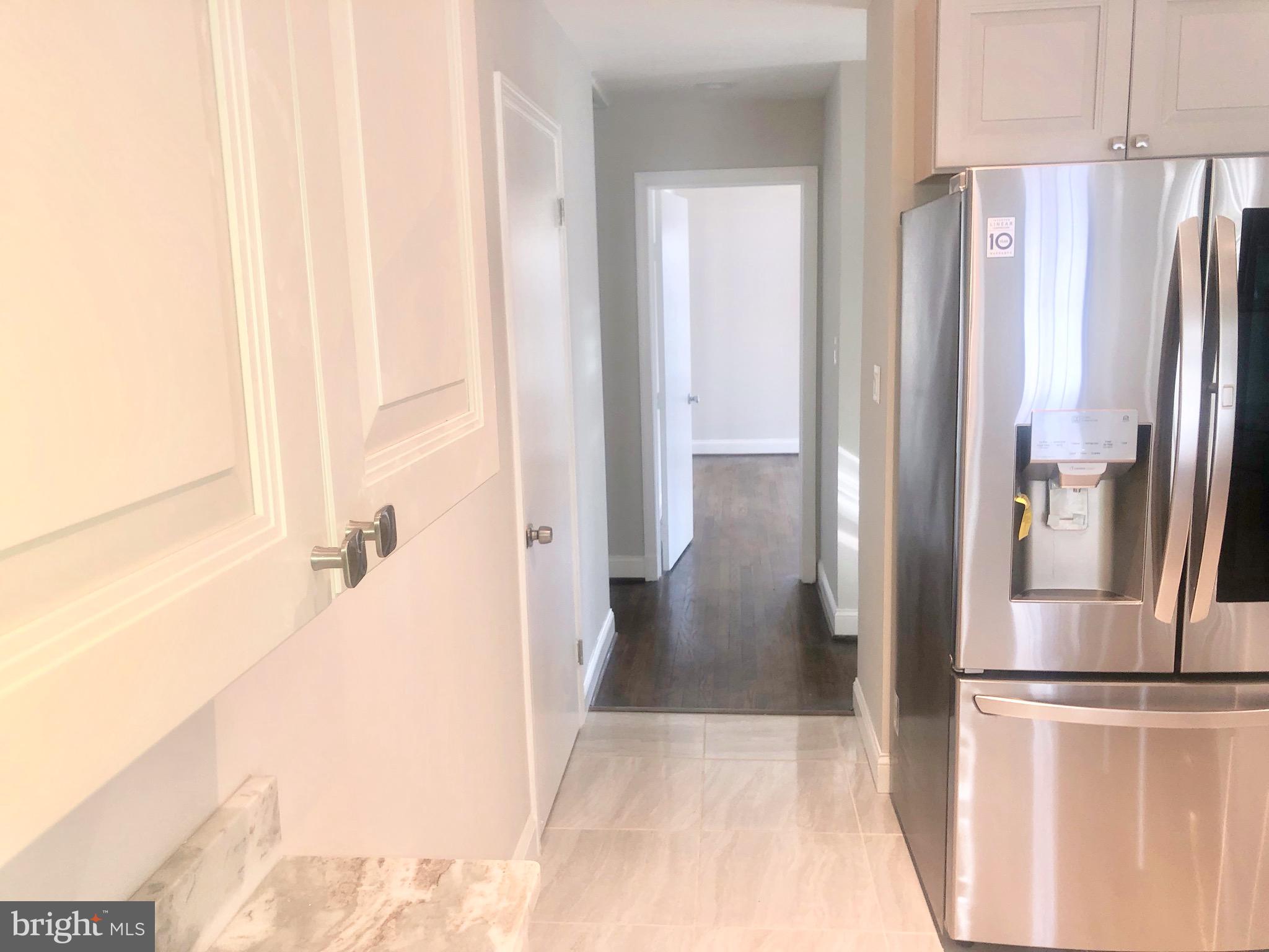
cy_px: 476
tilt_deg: -9.2
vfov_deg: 49.7
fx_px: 1026
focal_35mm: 28
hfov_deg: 63.4
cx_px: 634
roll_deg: +2.3
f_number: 1.8
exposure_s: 1/18
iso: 25
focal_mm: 3.99
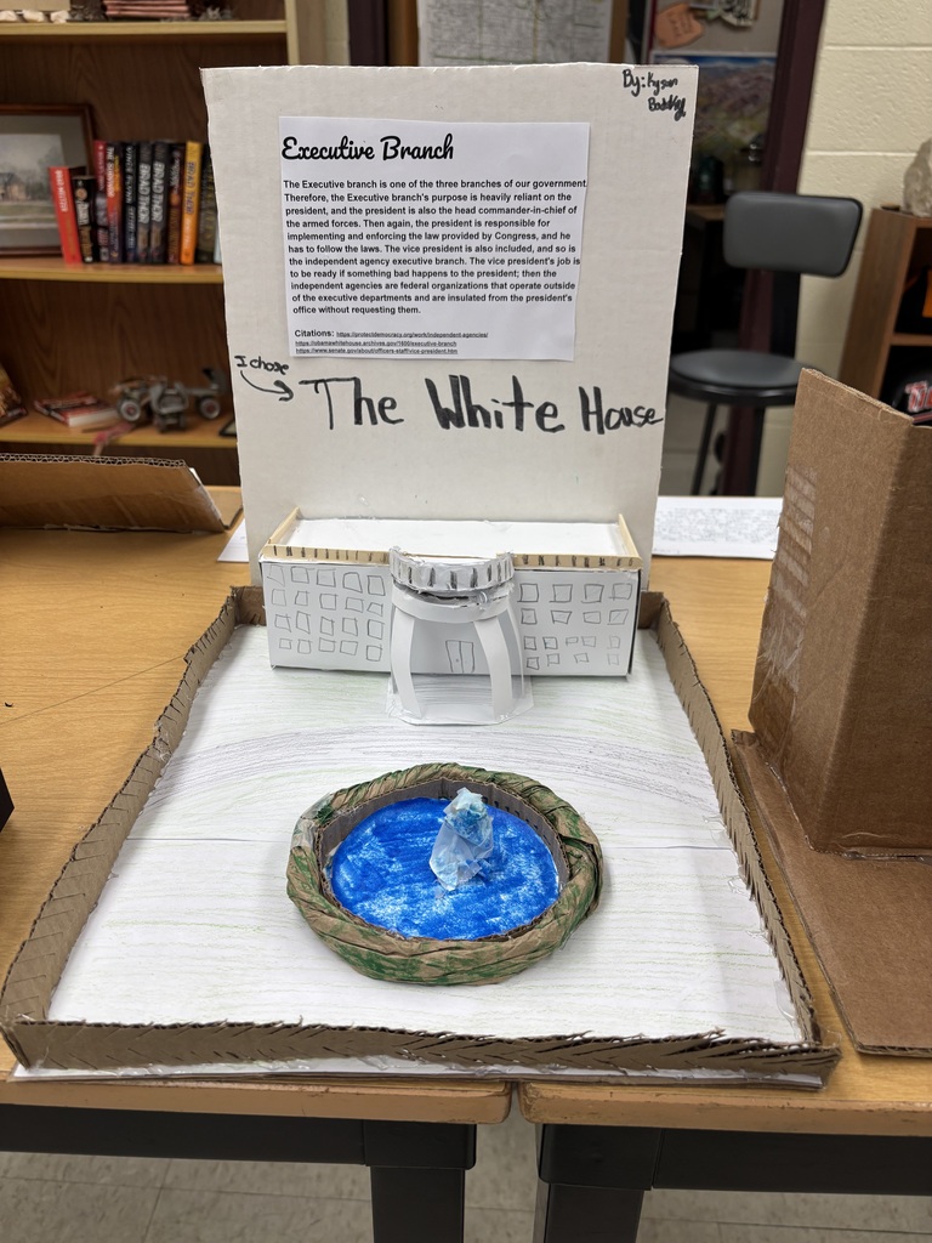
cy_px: 622
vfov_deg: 67.3
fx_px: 933
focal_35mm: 26
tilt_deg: -27.4
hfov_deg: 53.1
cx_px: 466
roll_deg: -1.6
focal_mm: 5.96
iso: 64
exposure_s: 1/120
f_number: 1.6
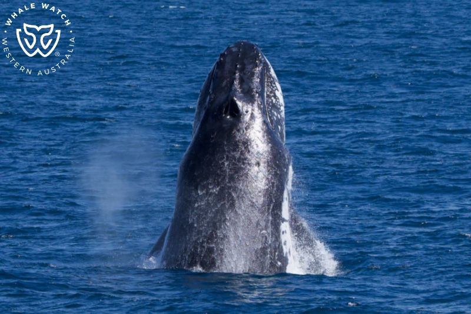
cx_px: 236
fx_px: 2616
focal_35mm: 200
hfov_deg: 10.3
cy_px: 157
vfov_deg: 6.9
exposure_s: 1/3200
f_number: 8
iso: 1000
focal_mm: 200
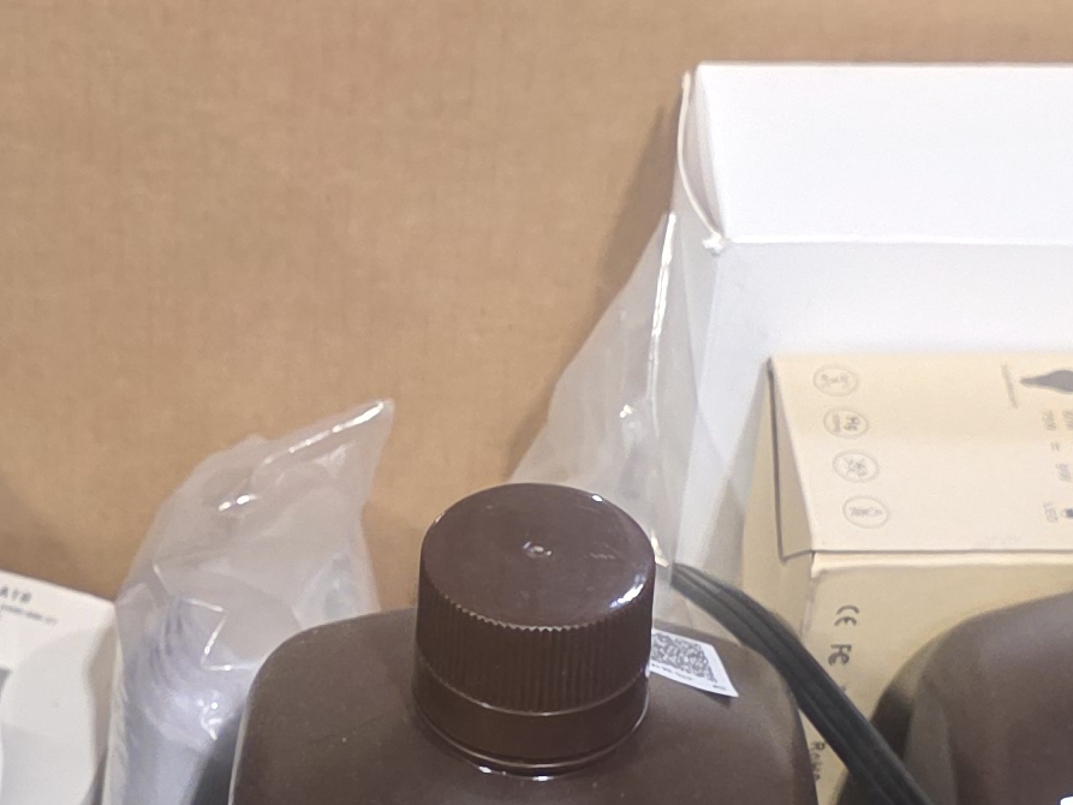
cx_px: 290
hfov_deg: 19.0
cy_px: 452
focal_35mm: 103
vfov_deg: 14.4
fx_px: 3193
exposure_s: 1/120
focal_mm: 6.3
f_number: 1.7
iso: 640
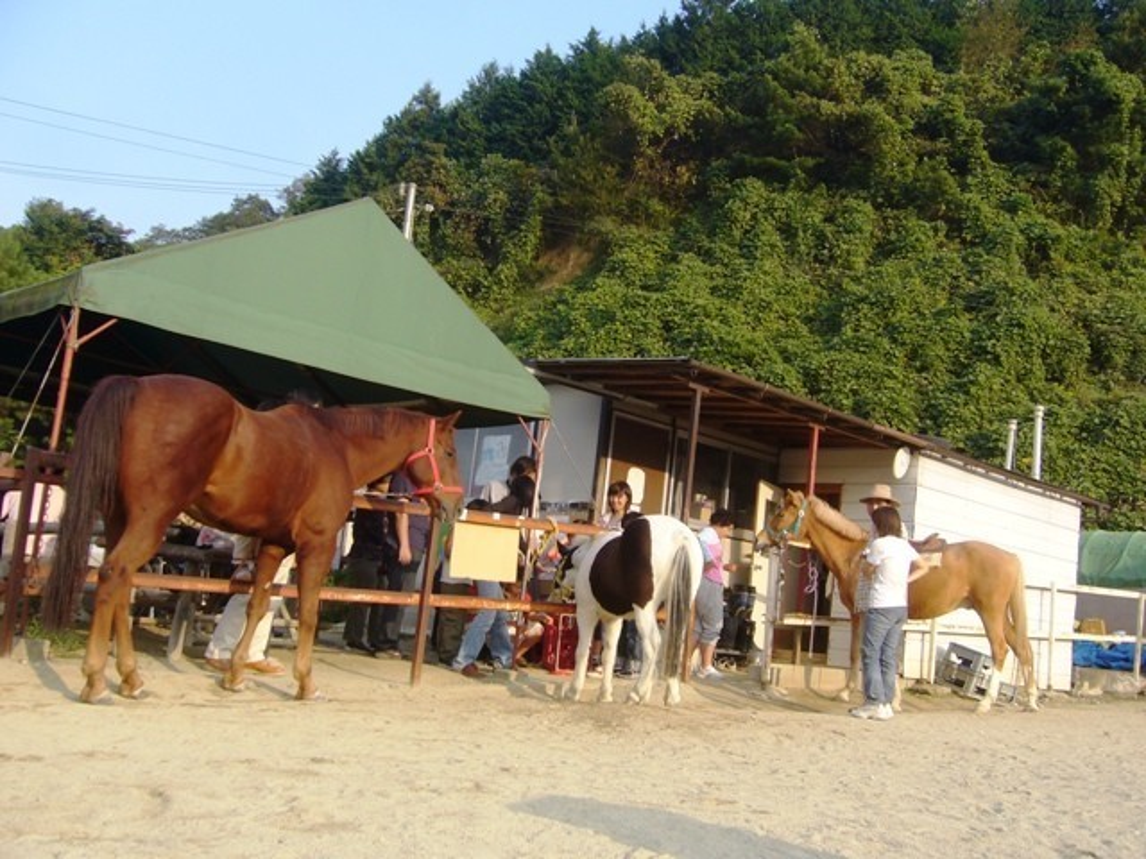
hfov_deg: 52.6
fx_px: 1159
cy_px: 430
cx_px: 573
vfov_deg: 40.7
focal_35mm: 35
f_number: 5.6
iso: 80
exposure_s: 1/100
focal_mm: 5.8
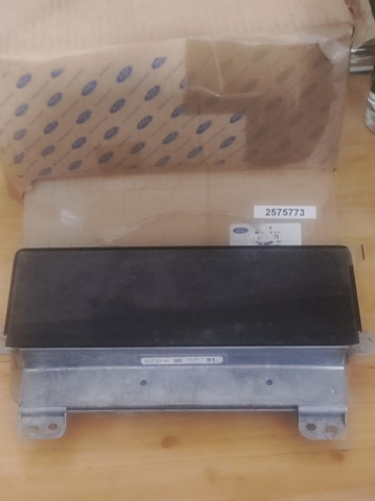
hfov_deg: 74.6
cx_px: 188
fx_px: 246
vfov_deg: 91.1
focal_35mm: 17
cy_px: 250
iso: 4127
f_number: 1.79
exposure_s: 1/25
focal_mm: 4.74
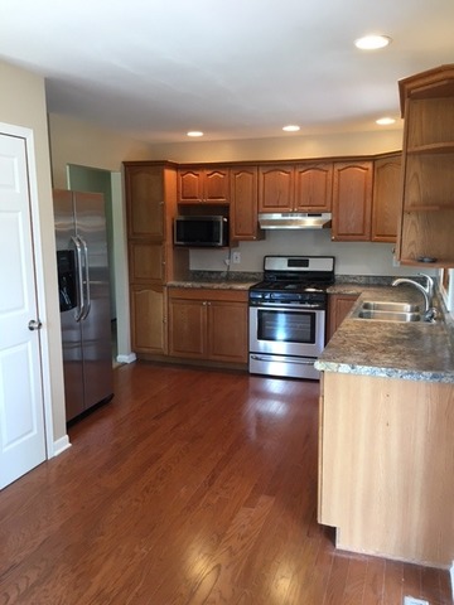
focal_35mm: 29
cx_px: 227
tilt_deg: -9.4
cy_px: 302
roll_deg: +1.2
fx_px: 507
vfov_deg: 61.7
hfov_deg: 48.2
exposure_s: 1/30
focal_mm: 4.15
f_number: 2.2
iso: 64
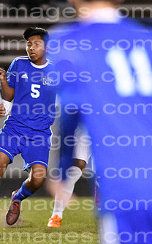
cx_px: -10
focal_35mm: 799
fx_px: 5298
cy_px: 125
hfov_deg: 1.6
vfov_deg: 2.6
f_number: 3.2
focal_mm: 300
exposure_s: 1/800
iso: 10000
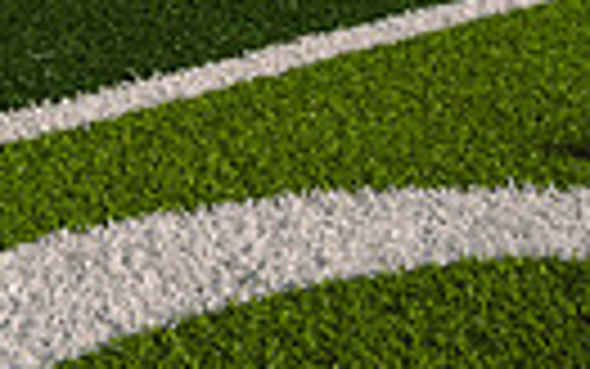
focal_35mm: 133
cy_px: -544
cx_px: 86
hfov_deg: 15.6
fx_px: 2139
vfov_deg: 8.8
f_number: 4
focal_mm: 38
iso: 50
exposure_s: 1/1000
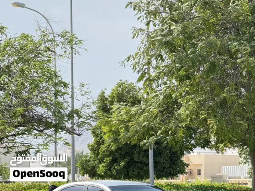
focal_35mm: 120
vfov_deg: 12.3
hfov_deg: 16.4
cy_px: 96
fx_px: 884
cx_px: 128
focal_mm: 15.66
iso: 50
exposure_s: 1/700
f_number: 2.8
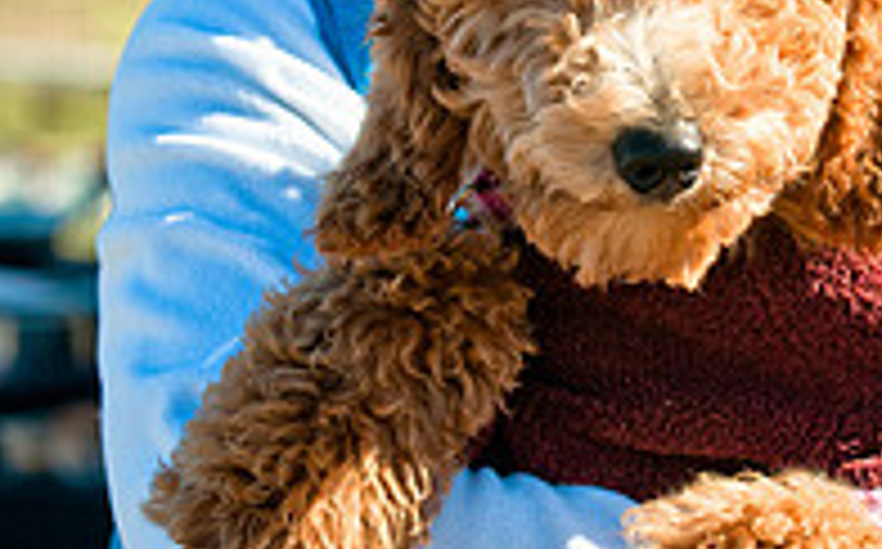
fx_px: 7755
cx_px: 614
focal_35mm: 323
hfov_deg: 6.5
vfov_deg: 4.1
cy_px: 94
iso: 400
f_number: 5.6
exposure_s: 1/1600
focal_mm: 92
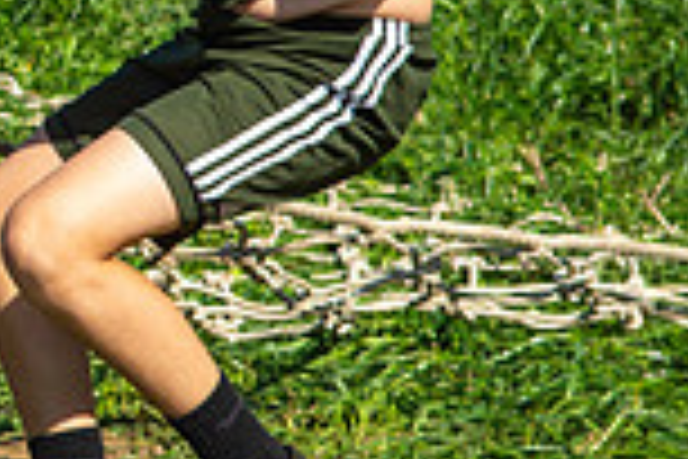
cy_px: 34
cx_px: -607
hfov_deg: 6.4
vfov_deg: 4.4
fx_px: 5981
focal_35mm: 313
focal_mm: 55
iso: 100
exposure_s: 1/8000
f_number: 4
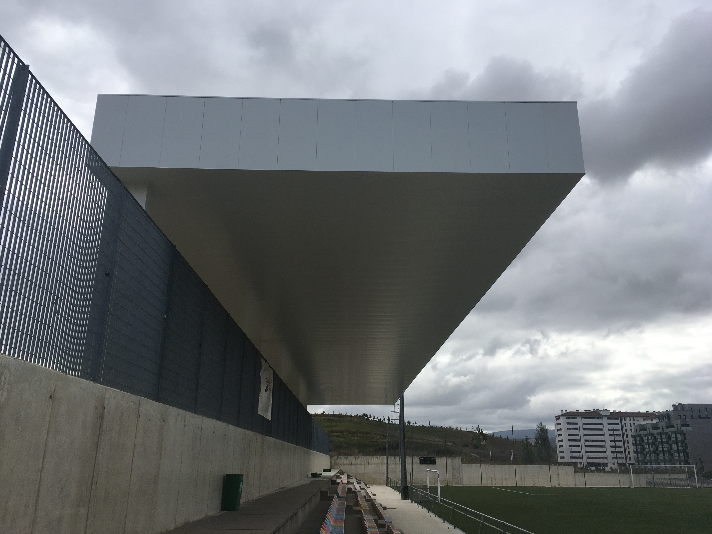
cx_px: 356
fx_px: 596
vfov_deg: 48.2
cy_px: 267
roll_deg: -1.8
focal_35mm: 29
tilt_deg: +18.6
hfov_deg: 61.7
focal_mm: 4.15
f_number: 2.2
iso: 25
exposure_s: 1/1832
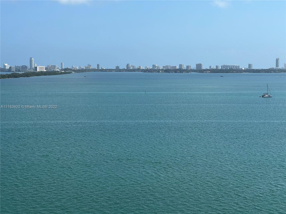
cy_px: 107
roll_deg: +0.0
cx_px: 143
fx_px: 636
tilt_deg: -3.9
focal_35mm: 77
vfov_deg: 19.1
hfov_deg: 25.3
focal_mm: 9
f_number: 2.8
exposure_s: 1/1325
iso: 32
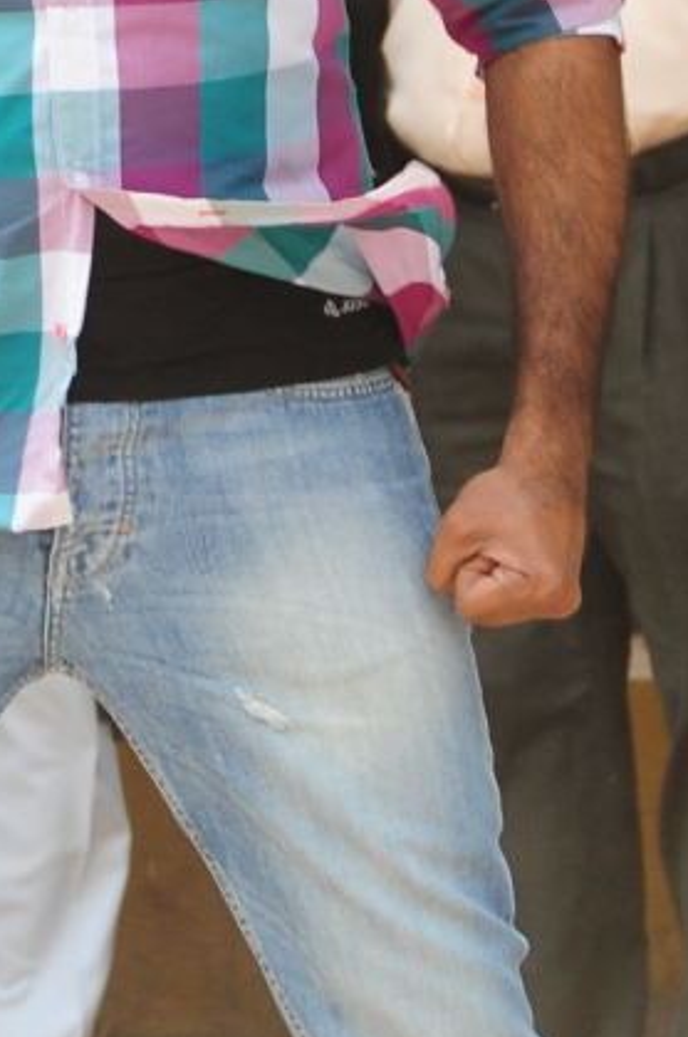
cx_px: 49
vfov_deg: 3.5
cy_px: 535
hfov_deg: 2.3
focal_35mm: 587
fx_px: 16882
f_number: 6.3
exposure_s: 1/400
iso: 500
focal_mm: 120
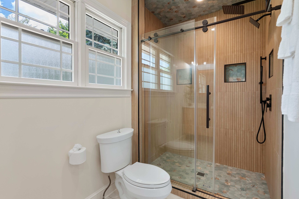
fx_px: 141
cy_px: 97
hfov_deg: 93.2
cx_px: 151
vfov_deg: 70.5
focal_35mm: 17
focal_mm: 16
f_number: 8
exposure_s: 1/4
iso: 200
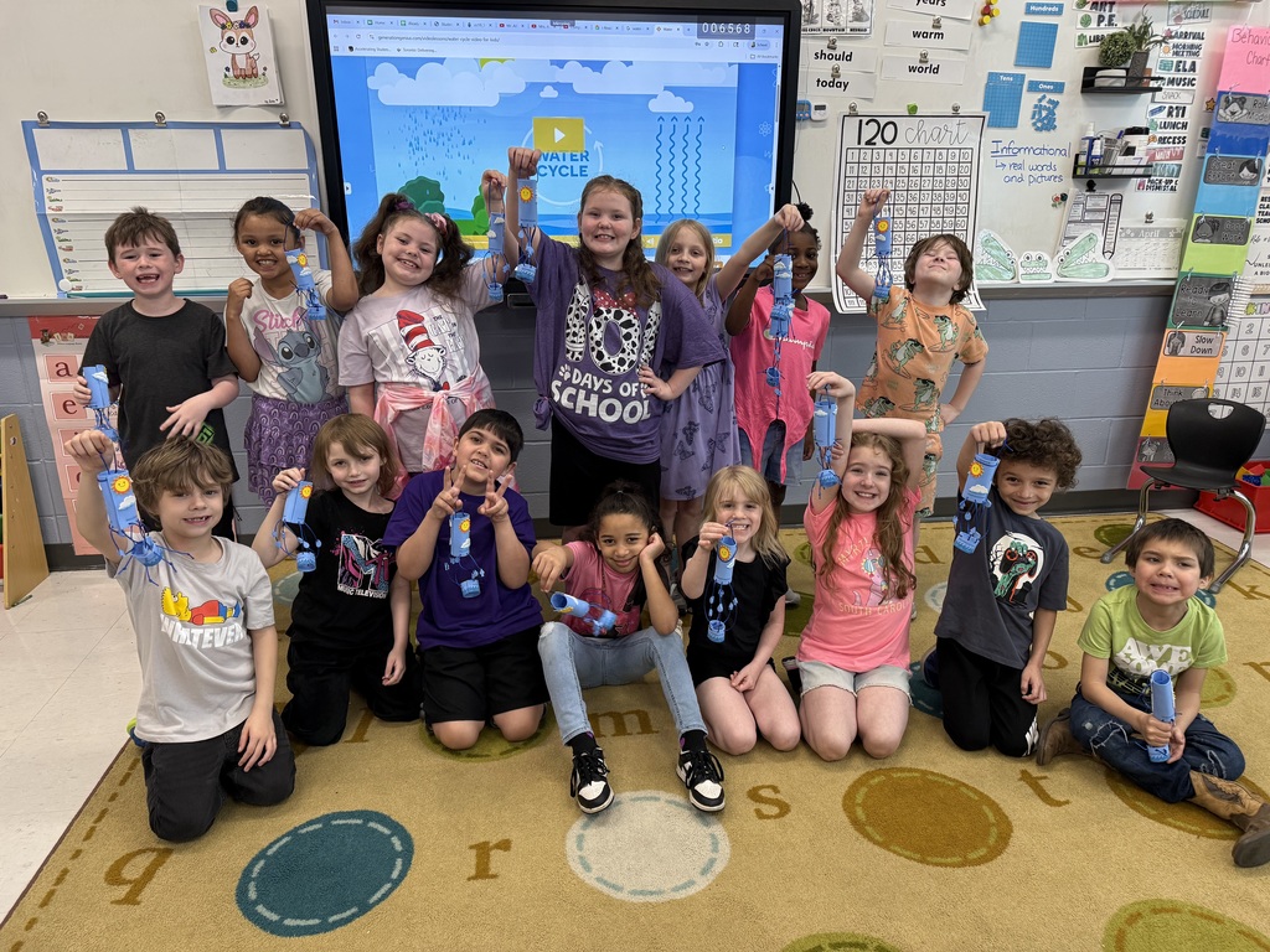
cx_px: 635
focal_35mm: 24
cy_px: 476
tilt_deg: -17.8
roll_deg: -0.3
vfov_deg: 56.8
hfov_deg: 71.6
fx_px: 881
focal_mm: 6.76
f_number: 1.78
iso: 200
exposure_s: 1/90
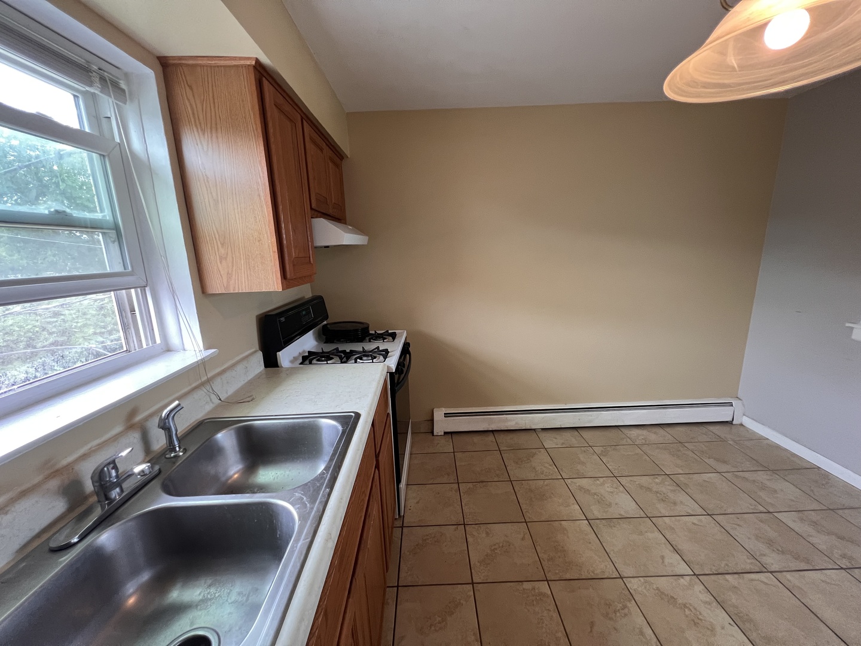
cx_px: 430
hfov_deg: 106.2
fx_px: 323
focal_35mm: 13
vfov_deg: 89.9
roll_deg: +1.7
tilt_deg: -14.9
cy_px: 323
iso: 250
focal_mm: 1.57
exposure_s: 1/60
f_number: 1.8
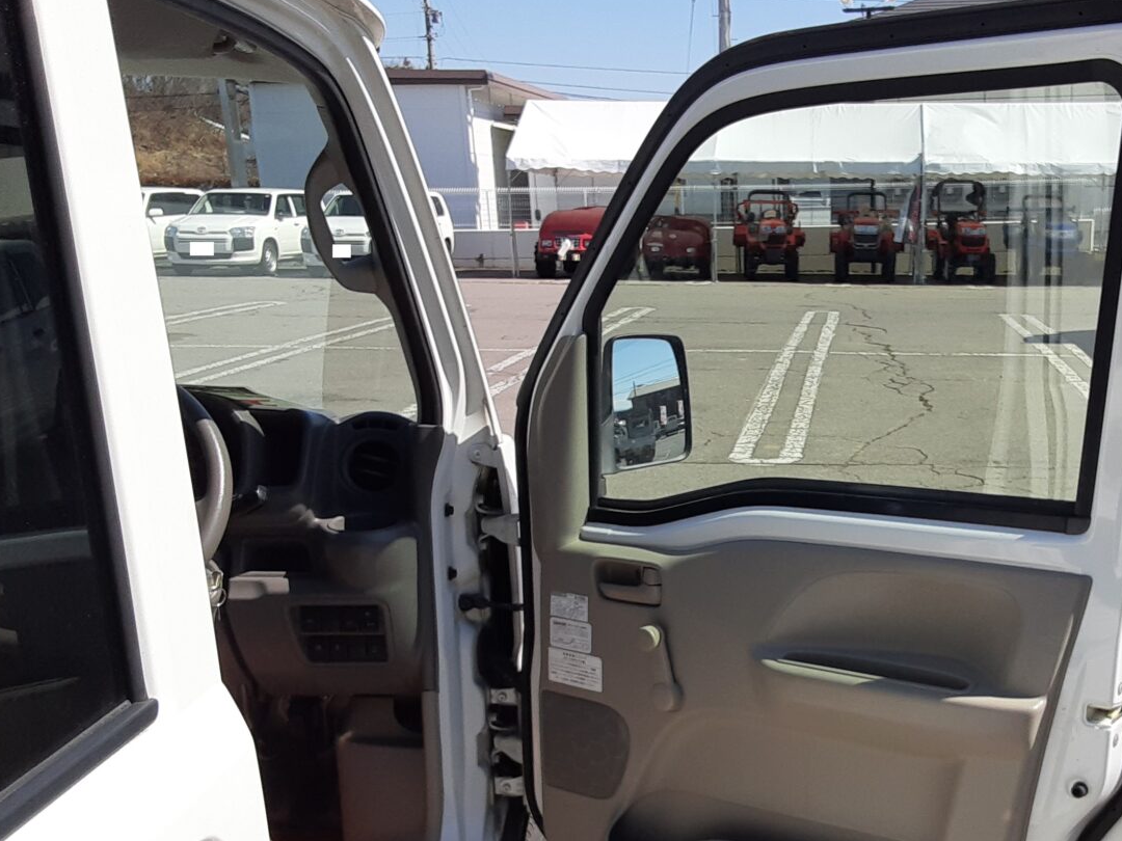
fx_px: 1297
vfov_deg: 35.7
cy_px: 551
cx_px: 804
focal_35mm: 40
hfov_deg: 45.6
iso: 40
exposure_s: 1/1815
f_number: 1.9
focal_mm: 2.91
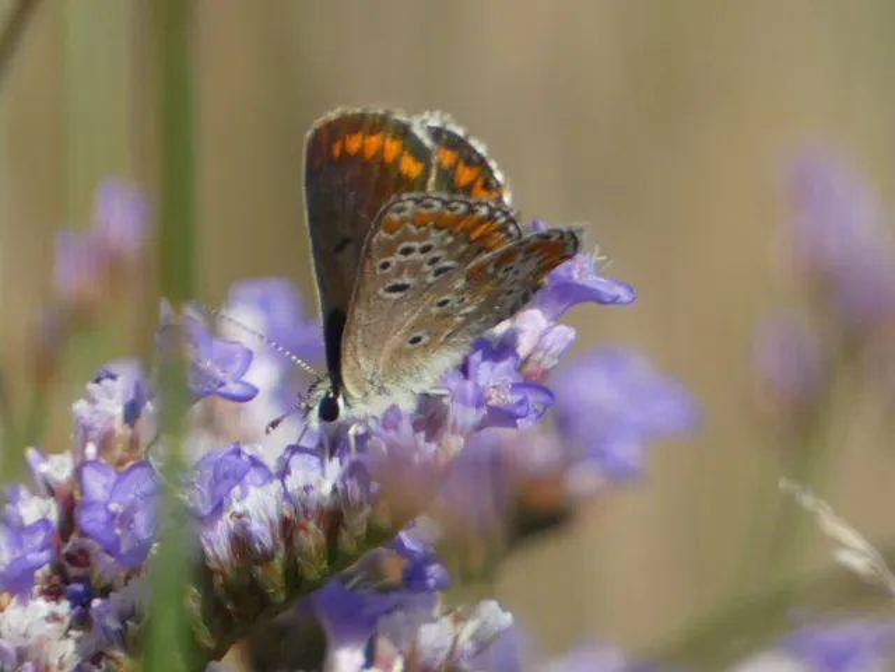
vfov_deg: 1.3
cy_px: 336
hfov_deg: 1.8
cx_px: 448
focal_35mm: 1110
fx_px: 28699
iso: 80
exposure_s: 1/200
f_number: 5.7
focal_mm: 198.9
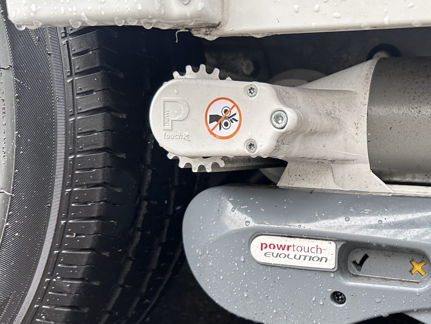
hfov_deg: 44.8
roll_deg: -1.5
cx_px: 336
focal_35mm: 40
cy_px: 210
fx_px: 498
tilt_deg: -7.3
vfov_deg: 35.7
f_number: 1.78
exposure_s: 1/101
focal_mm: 6.86
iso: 250
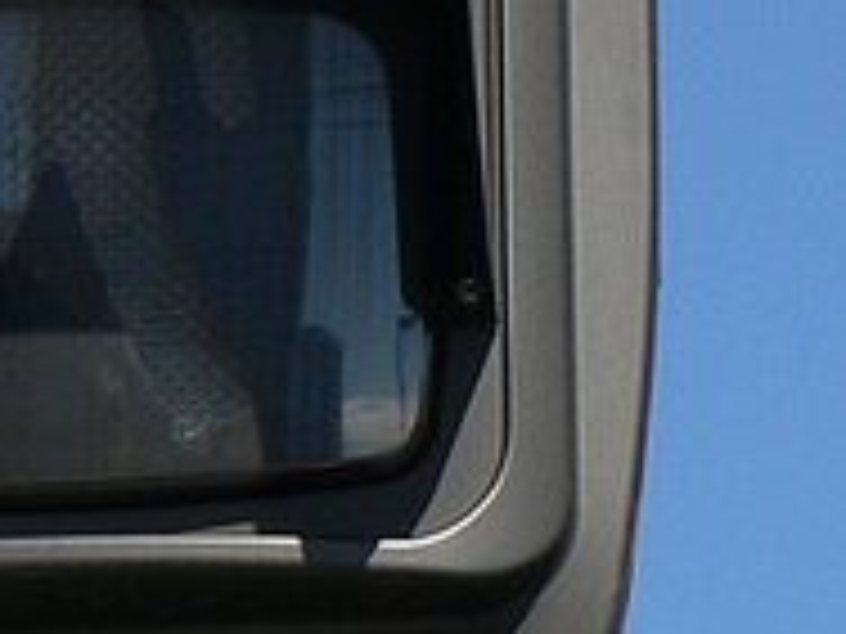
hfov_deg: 3.8
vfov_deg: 2.9
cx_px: 144
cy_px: -513
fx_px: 12635
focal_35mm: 517
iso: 80
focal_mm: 15.8
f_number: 5
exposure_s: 1/500
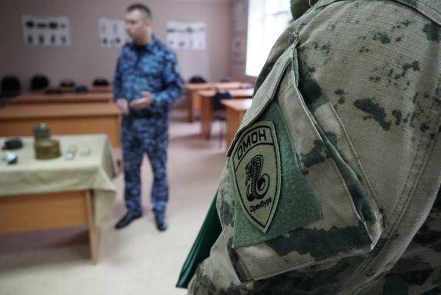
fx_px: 331
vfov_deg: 48.0
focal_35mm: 27
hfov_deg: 67.4
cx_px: 220
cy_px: 148
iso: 4000
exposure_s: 1/160
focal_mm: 18
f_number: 3.5
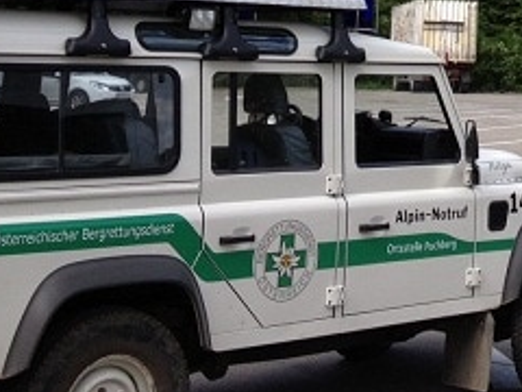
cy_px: -154
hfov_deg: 18.6
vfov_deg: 13.8
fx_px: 1538
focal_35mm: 102
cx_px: 559
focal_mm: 4.28
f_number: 2.4
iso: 50
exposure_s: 1/657
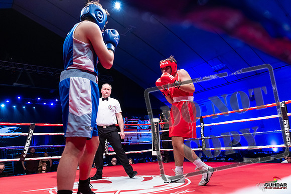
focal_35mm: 28
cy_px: 97
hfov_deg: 65.5
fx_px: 226
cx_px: 146
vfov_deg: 46.4
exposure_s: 1/800
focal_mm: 28
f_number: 2.8
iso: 3200
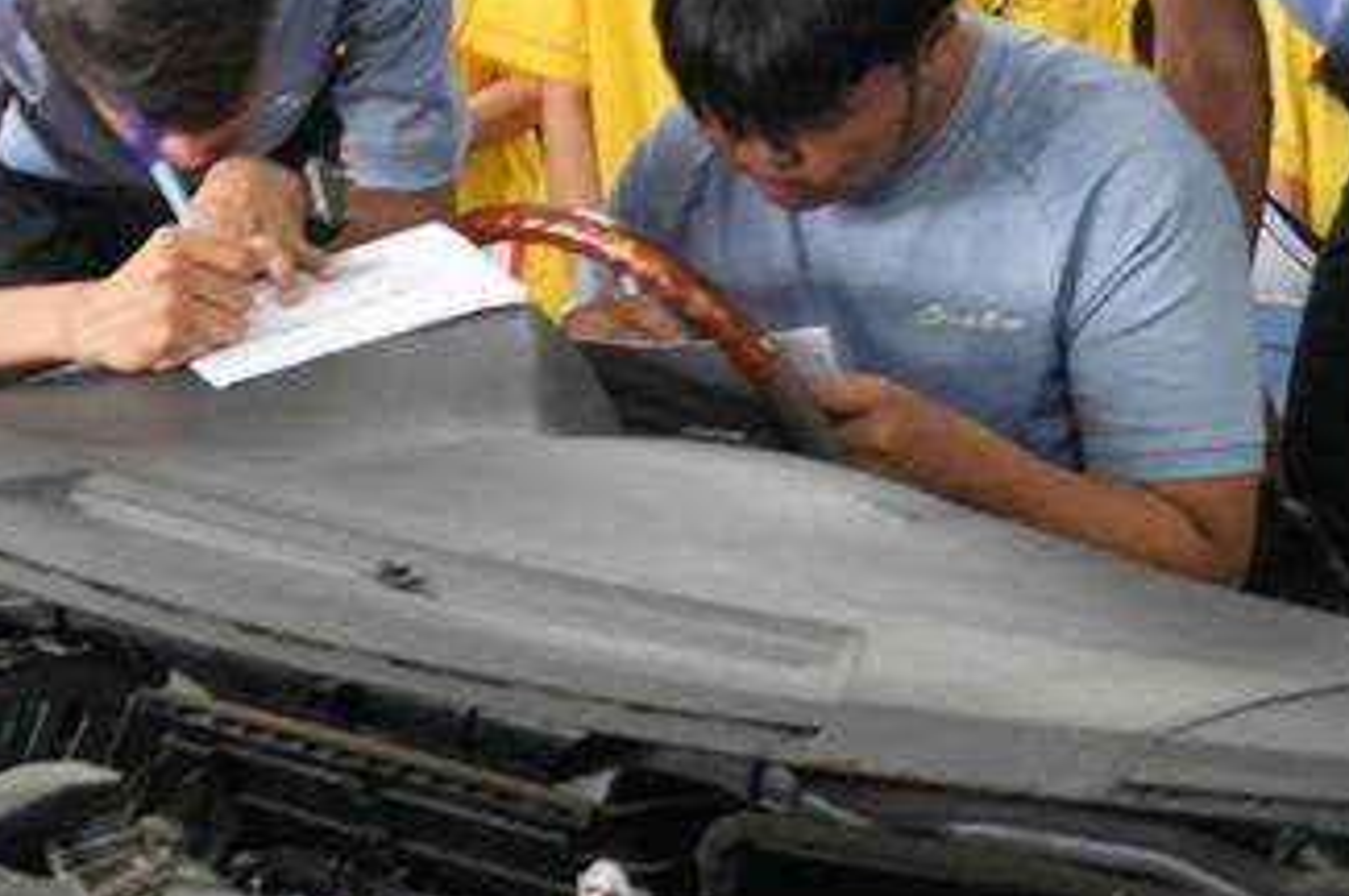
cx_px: 166
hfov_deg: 17.5
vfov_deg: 11.7
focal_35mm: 116
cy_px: 15
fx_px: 4325
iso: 2000
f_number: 4.5
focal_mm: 25
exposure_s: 1/60
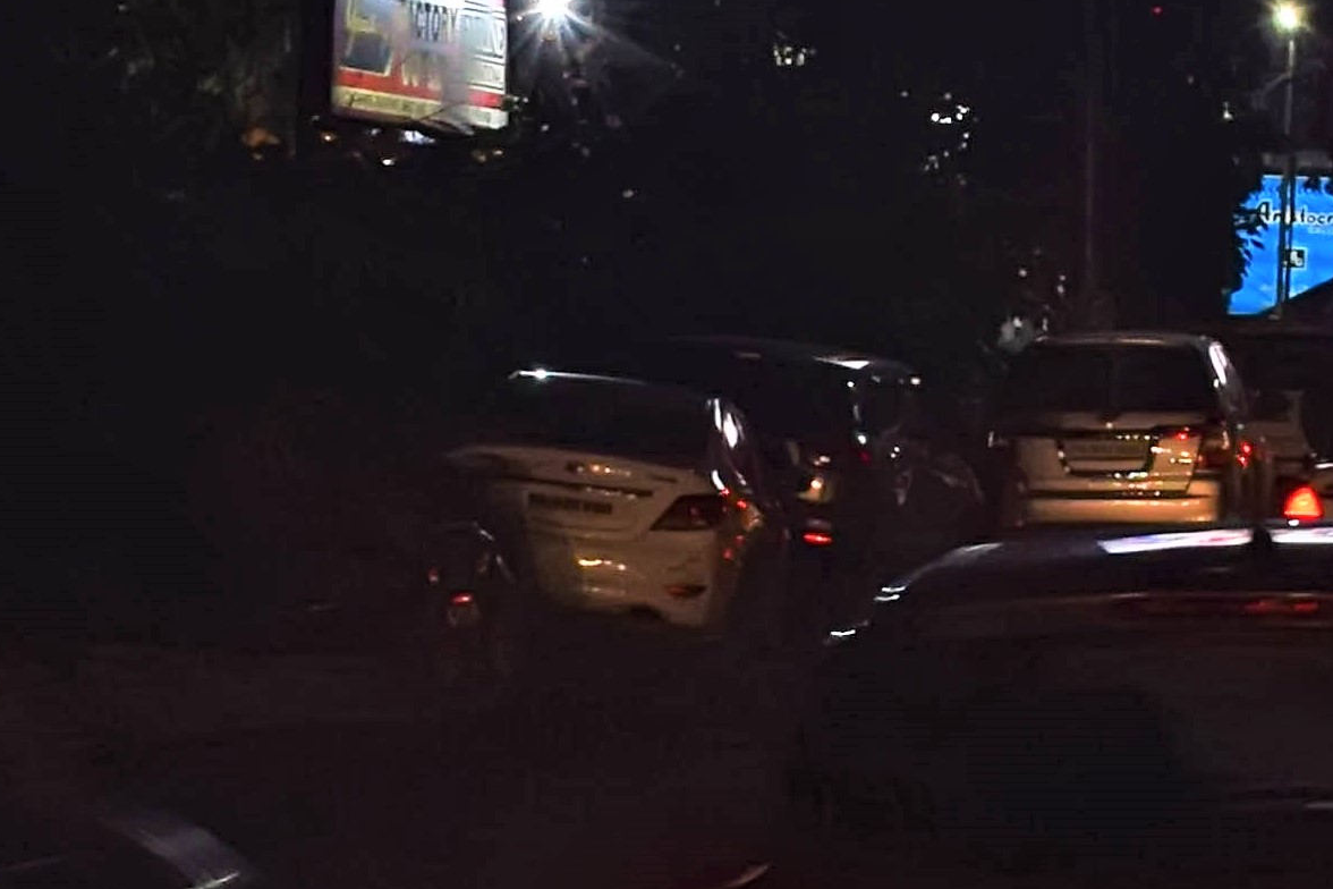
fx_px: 3777
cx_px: 1173
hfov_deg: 19.7
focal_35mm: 102
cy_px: 451
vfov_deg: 13.4
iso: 400
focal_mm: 22
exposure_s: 1/60
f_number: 8
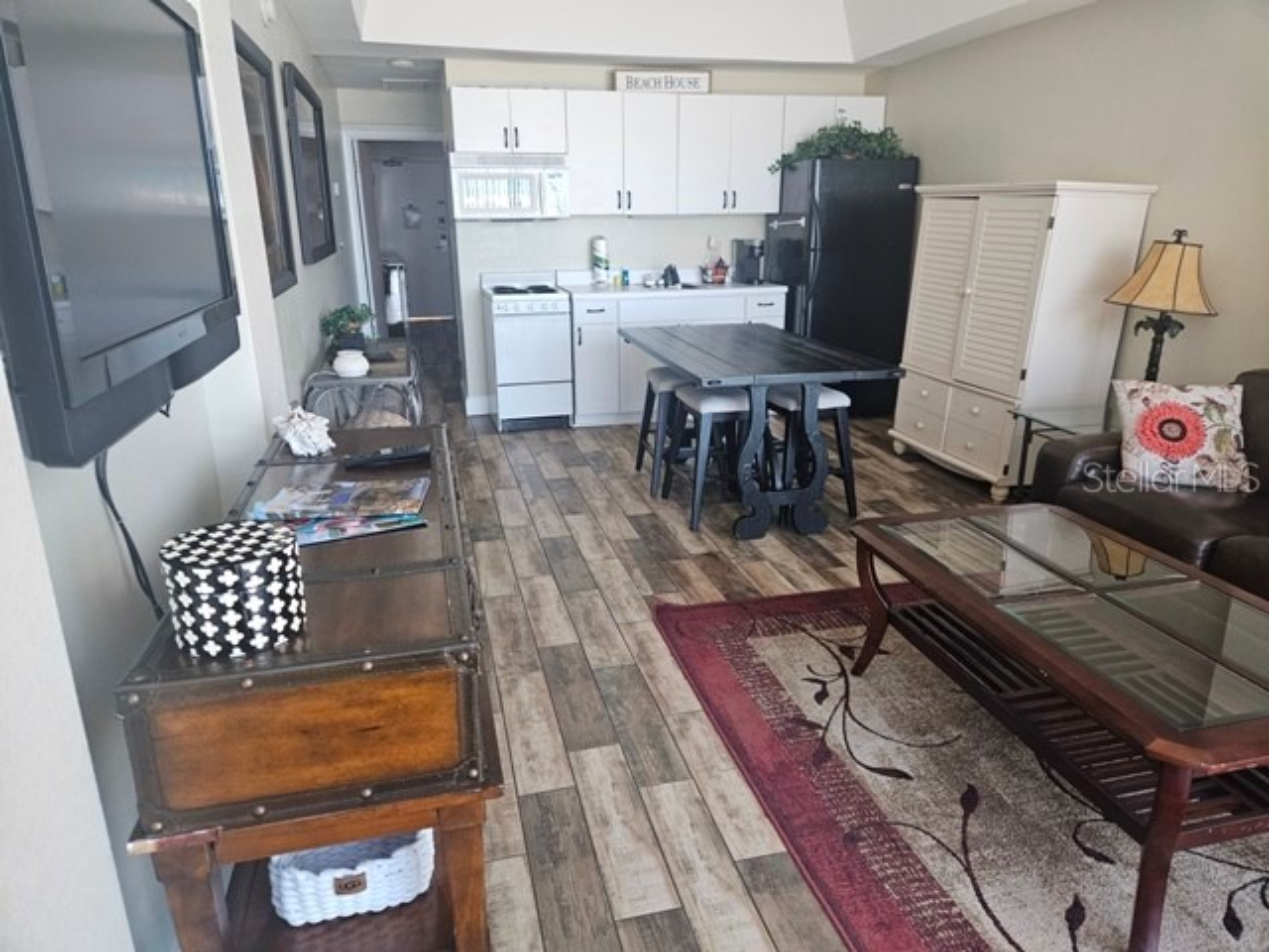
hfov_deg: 73.9
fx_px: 843
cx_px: 634
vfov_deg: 58.9
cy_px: 476
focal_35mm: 23
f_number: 1.8
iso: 500
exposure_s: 1/170
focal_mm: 5.4
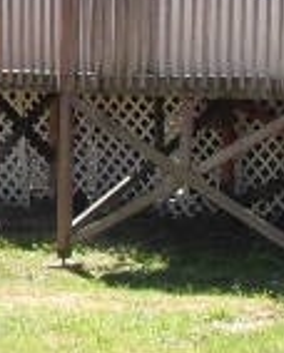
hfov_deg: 6.4
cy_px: -40
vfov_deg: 8.0
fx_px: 2506
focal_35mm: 239
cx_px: -110
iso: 80
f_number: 7
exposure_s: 1/60
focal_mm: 6.3
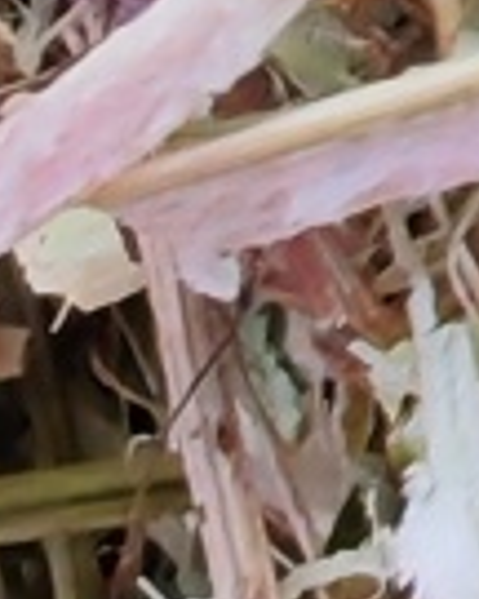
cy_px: -535
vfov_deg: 8.8
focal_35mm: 208
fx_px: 3686
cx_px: 1504
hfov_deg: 6.7
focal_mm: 1.96
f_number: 2.2
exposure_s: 1/290
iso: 50
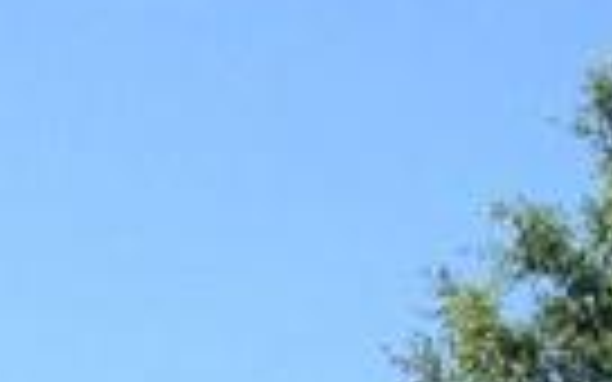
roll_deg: +3.2
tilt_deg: +7.8
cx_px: -1152
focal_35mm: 279
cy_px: 800
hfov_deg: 6.9
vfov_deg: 4.6
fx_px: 4653
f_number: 2.4
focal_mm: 4.28
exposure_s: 1/968
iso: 50
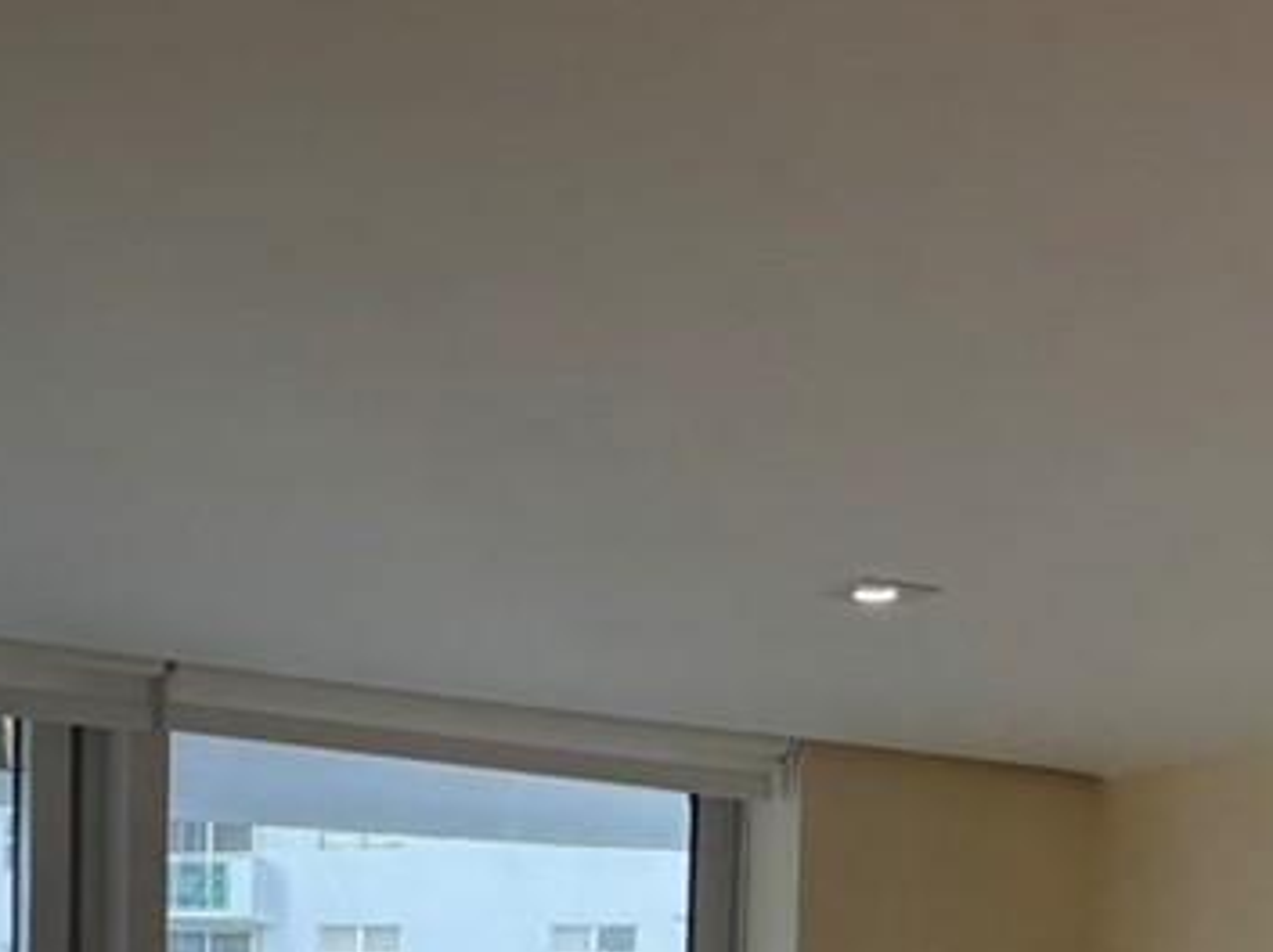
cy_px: 1976
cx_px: 671
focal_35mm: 118
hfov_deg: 16.7
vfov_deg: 11.2
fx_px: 4335
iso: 40
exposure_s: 1/120
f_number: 1.6
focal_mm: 5.96
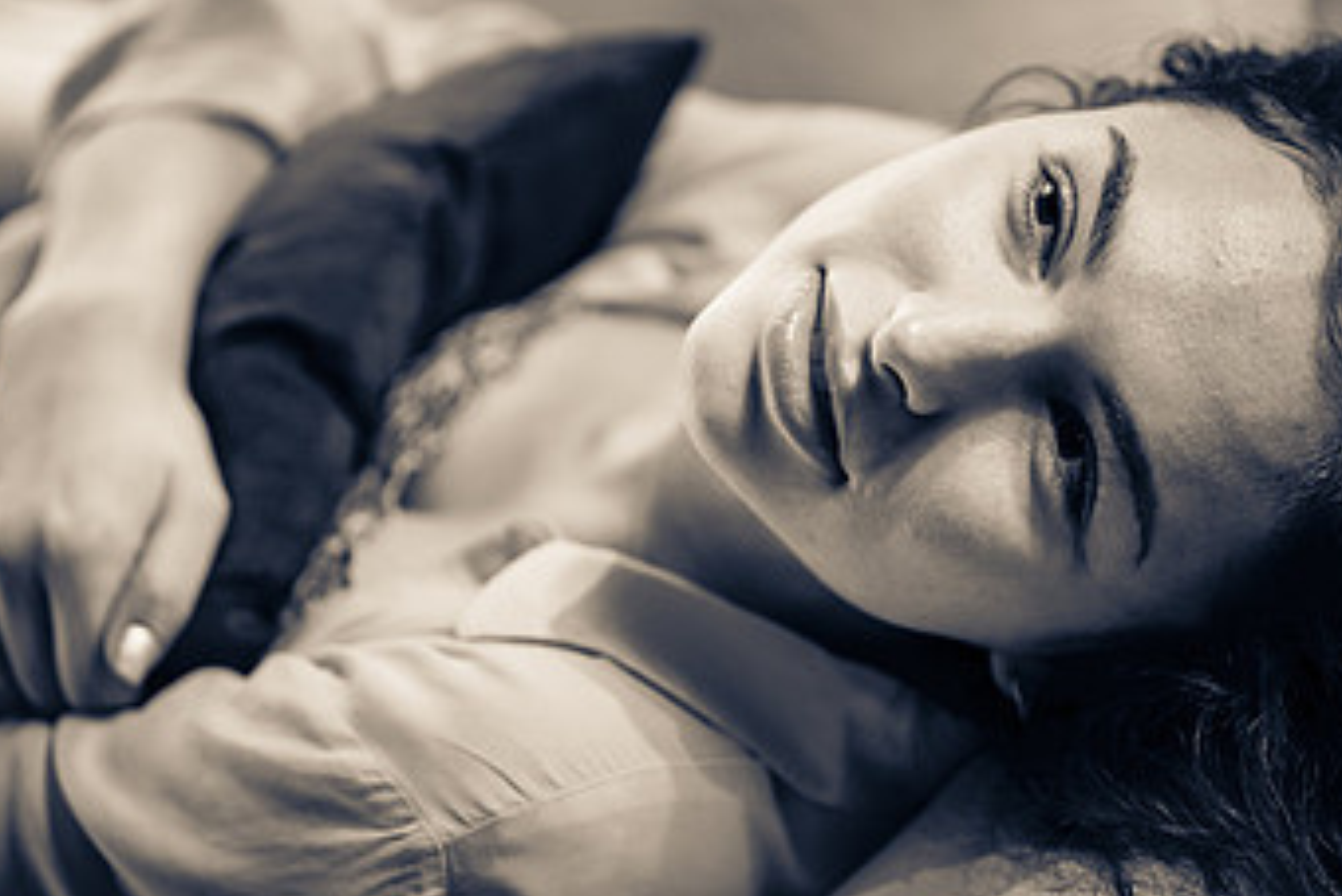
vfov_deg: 9.5
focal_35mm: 145
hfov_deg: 14.1
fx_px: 5407
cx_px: 588
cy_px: 397
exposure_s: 1/200
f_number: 1.8
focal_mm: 85
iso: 400
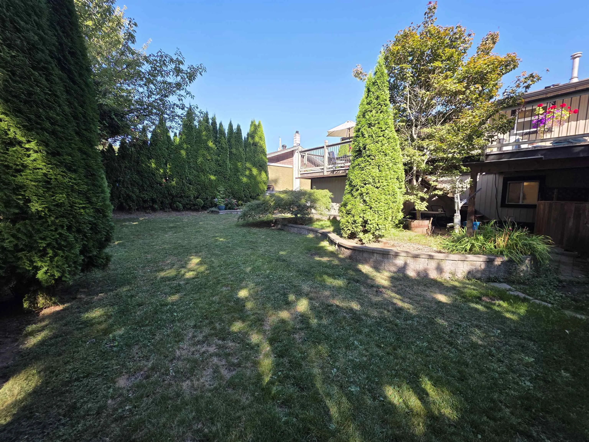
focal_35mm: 13
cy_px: 221
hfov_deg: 106.2
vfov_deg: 89.9
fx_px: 221
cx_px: 294
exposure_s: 1/423
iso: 40
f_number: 1.9
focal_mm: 2.2
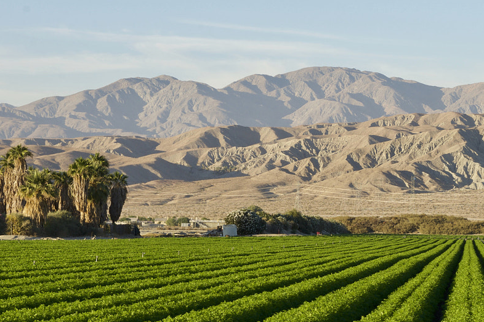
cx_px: 457
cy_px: 282
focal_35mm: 168
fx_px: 2257
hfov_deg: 12.1
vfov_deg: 8.1
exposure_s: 1/30
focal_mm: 55
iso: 100
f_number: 14
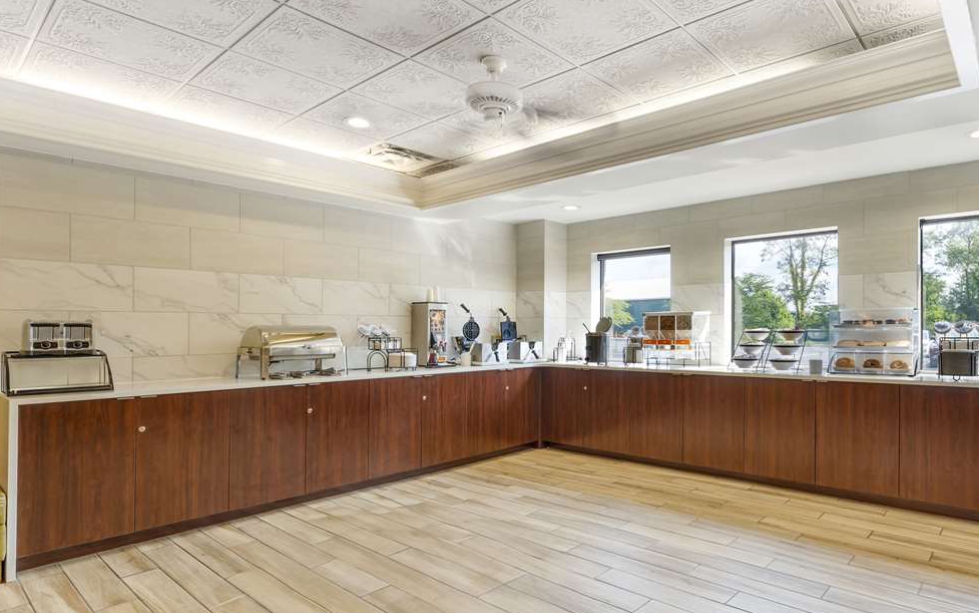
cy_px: 327
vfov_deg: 70.5
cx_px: 502
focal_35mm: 16
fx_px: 433
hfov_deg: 97.0
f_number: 9
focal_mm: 15.2
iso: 200
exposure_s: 1/3
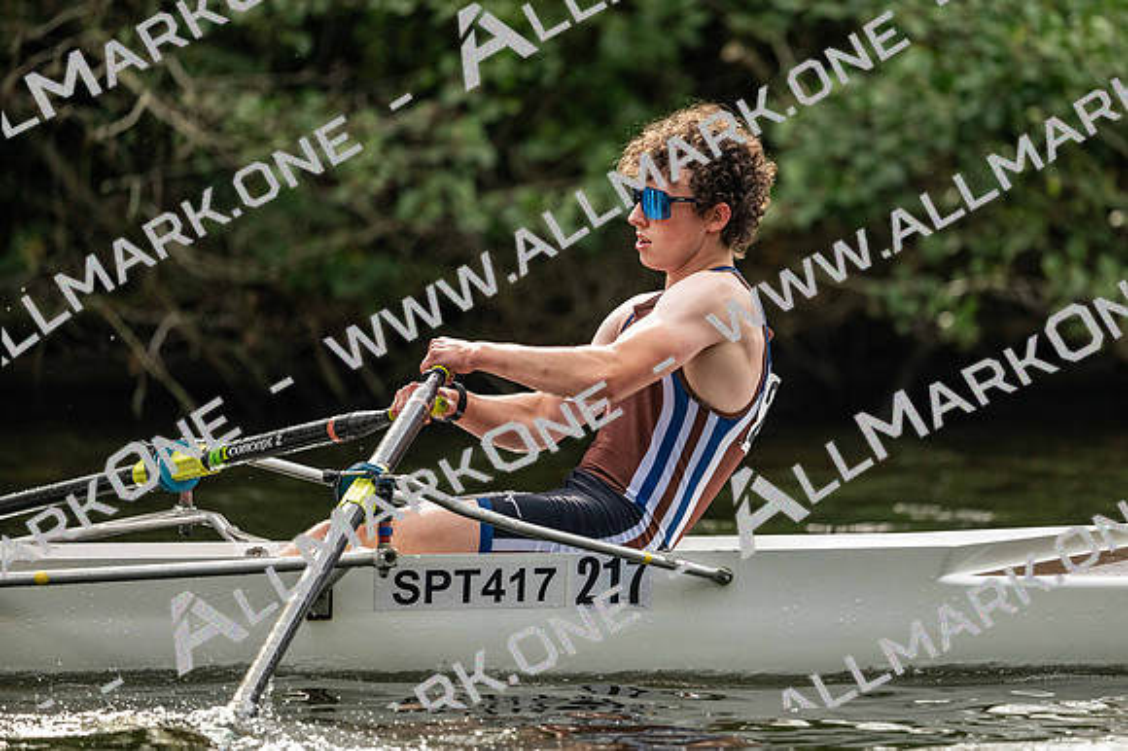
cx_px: 564
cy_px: 376
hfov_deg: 5.2
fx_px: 12529
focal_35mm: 400
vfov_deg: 3.4
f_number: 4.5
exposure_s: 1/2500
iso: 1250
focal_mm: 400
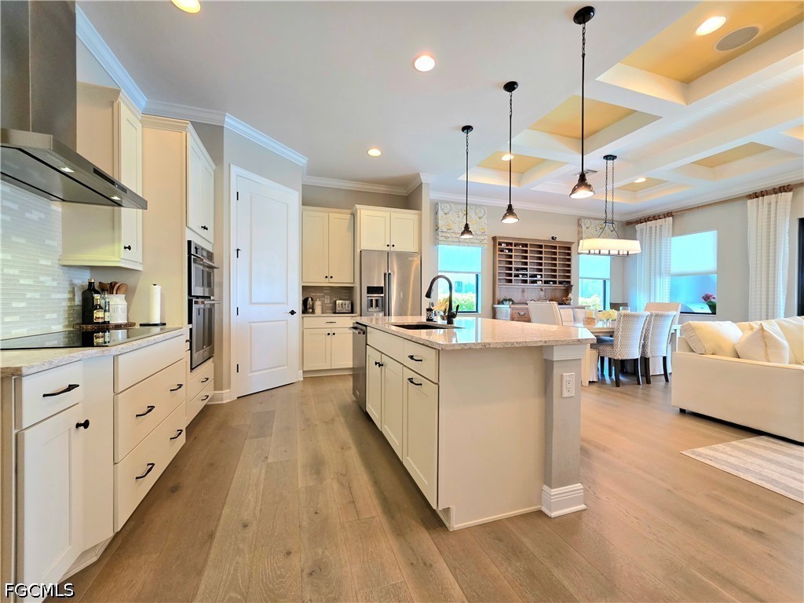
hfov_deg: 106.2
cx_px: 402
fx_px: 302
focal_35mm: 13
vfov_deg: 89.9
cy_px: 302
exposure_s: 1/120
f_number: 1.9
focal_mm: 2.2
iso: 160
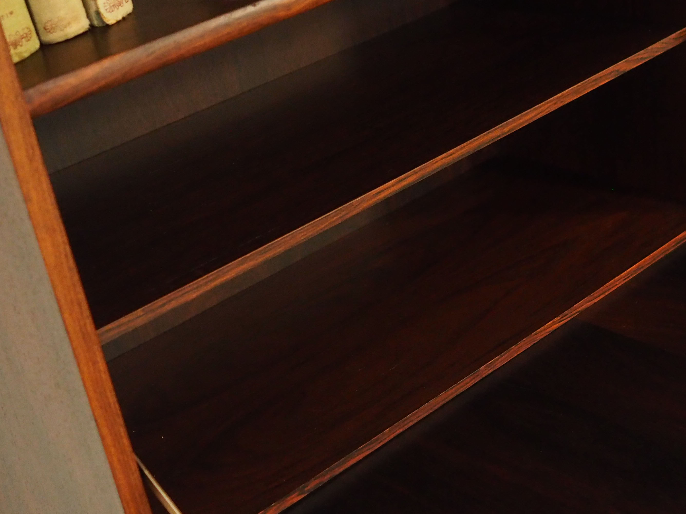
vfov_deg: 22.2
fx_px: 1308
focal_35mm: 66
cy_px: 275
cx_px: 481
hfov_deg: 29.1
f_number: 2.2
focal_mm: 17
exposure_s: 1/25
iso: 2500
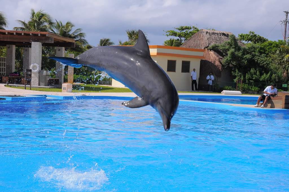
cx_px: 144
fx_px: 505
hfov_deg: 31.9
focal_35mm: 63
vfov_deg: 21.5
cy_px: 96
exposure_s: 1/320
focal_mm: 42
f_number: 11
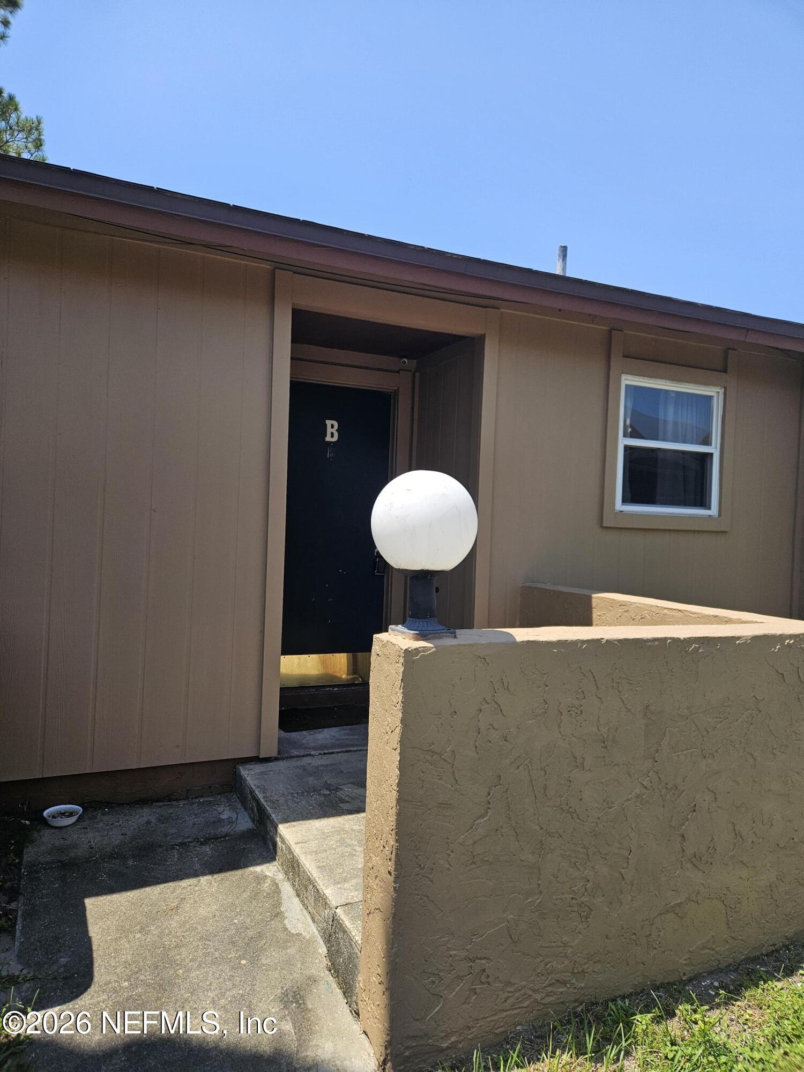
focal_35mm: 23
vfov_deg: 73.9
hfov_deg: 58.9
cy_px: 536
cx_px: 402
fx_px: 712
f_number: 1.8
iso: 50
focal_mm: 5.4
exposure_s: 1/2000
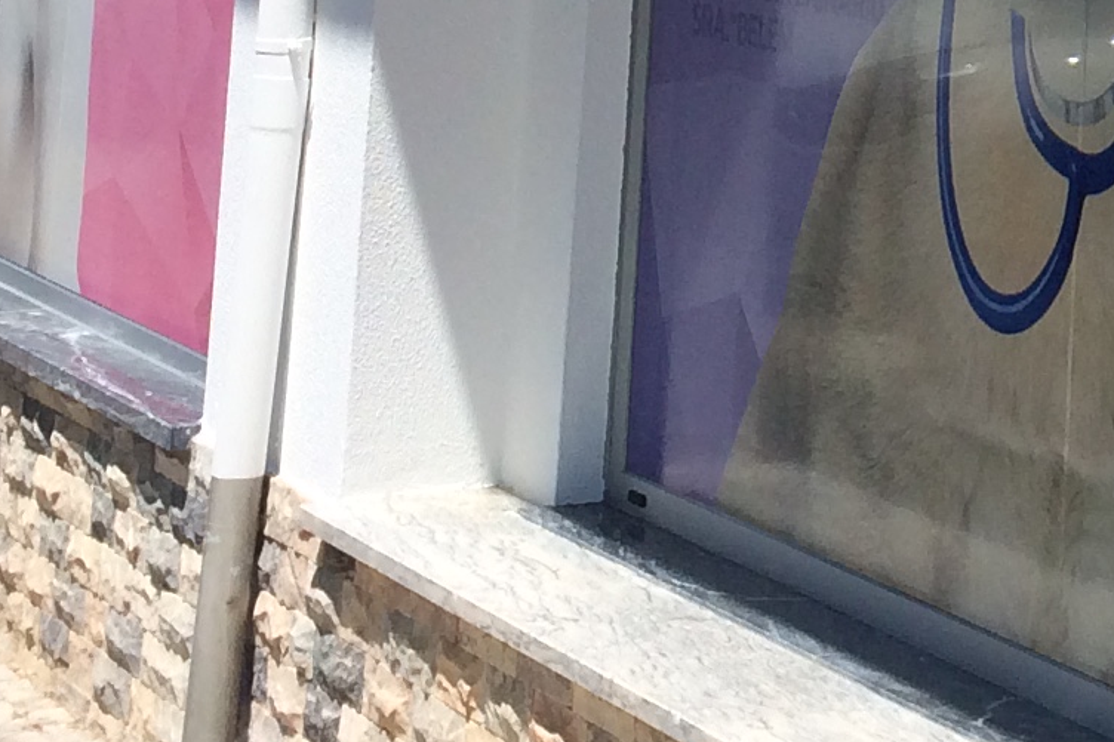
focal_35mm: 131
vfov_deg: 9.7
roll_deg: -2.4
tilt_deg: +7.6
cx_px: 1344
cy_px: -794
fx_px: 4053
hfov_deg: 15.1
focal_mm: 4.15
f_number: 2.2
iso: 32
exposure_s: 1/2415
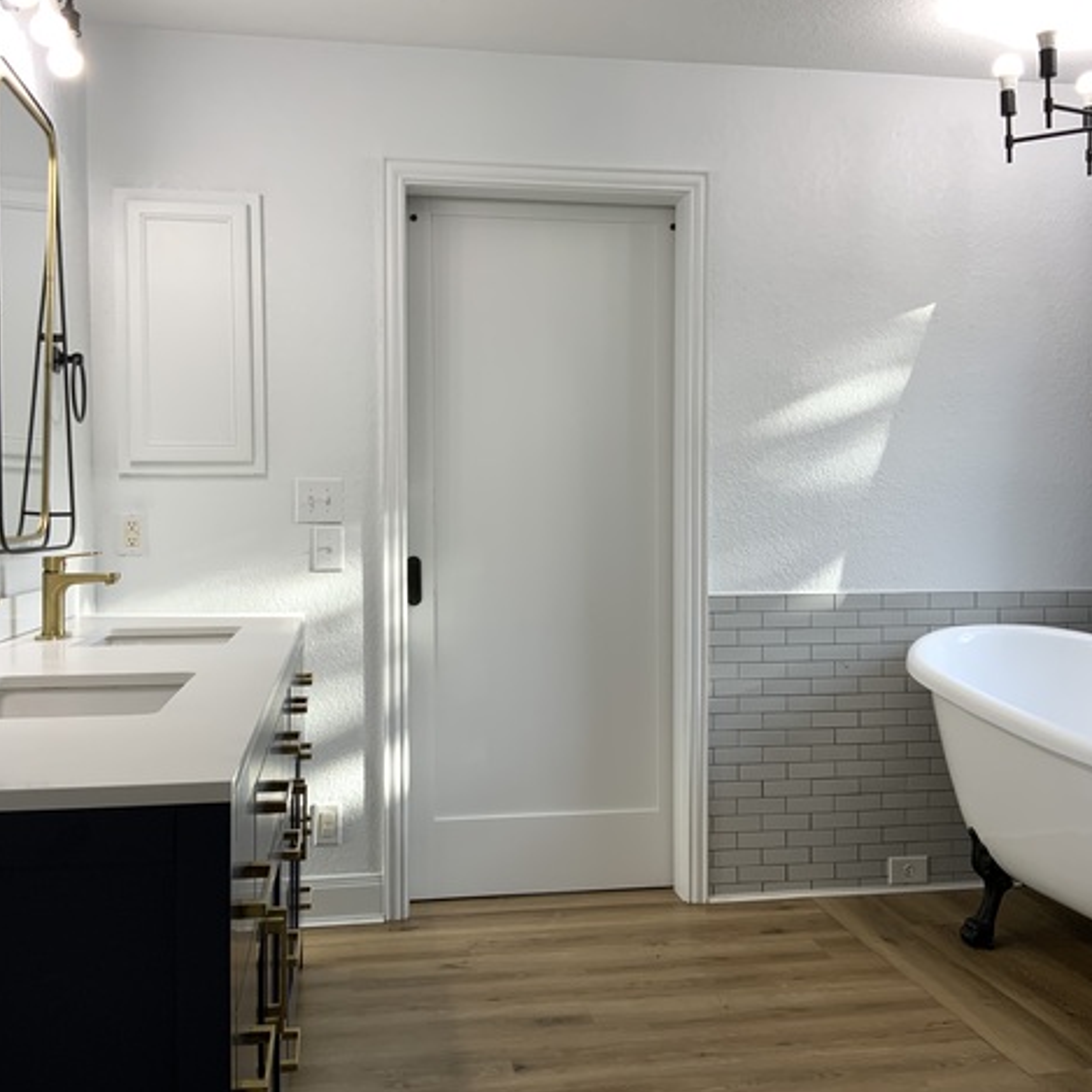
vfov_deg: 47.2
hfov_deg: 47.2
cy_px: 543
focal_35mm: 35
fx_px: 1249
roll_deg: -0.3
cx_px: 552
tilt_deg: -1.7
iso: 16
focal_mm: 3
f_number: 1.8
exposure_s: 1/121
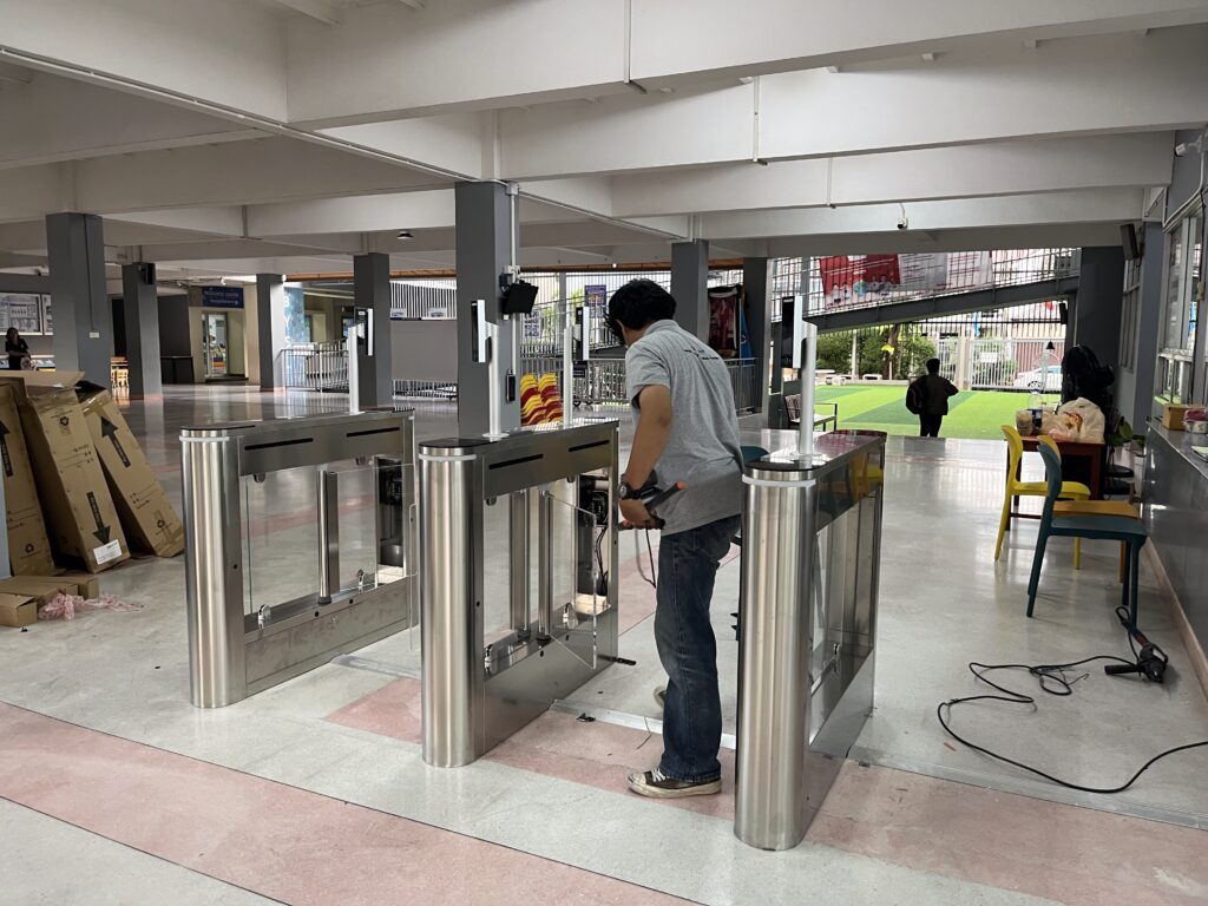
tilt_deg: -6.6
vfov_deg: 53.1
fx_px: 907
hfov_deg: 67.3
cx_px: 604
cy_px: 453
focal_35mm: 26
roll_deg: -0.8
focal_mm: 5.1
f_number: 1.6
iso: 125
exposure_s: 1/60
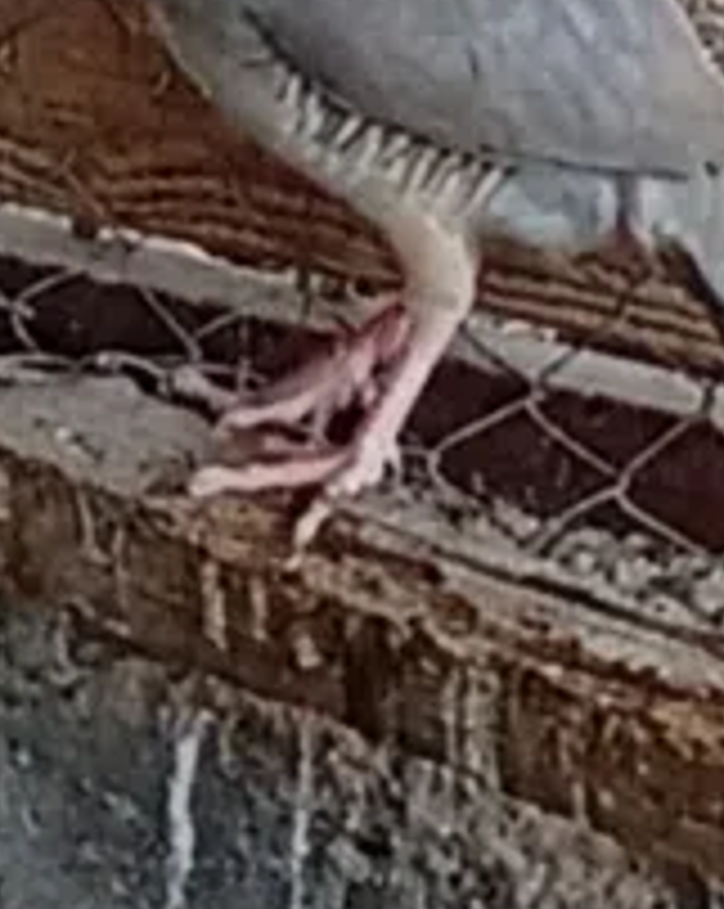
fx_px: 9530
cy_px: 140
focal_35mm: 355
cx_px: 427
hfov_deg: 4.4
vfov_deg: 5.5
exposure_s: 1/50
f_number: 1.8
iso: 155
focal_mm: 3.84
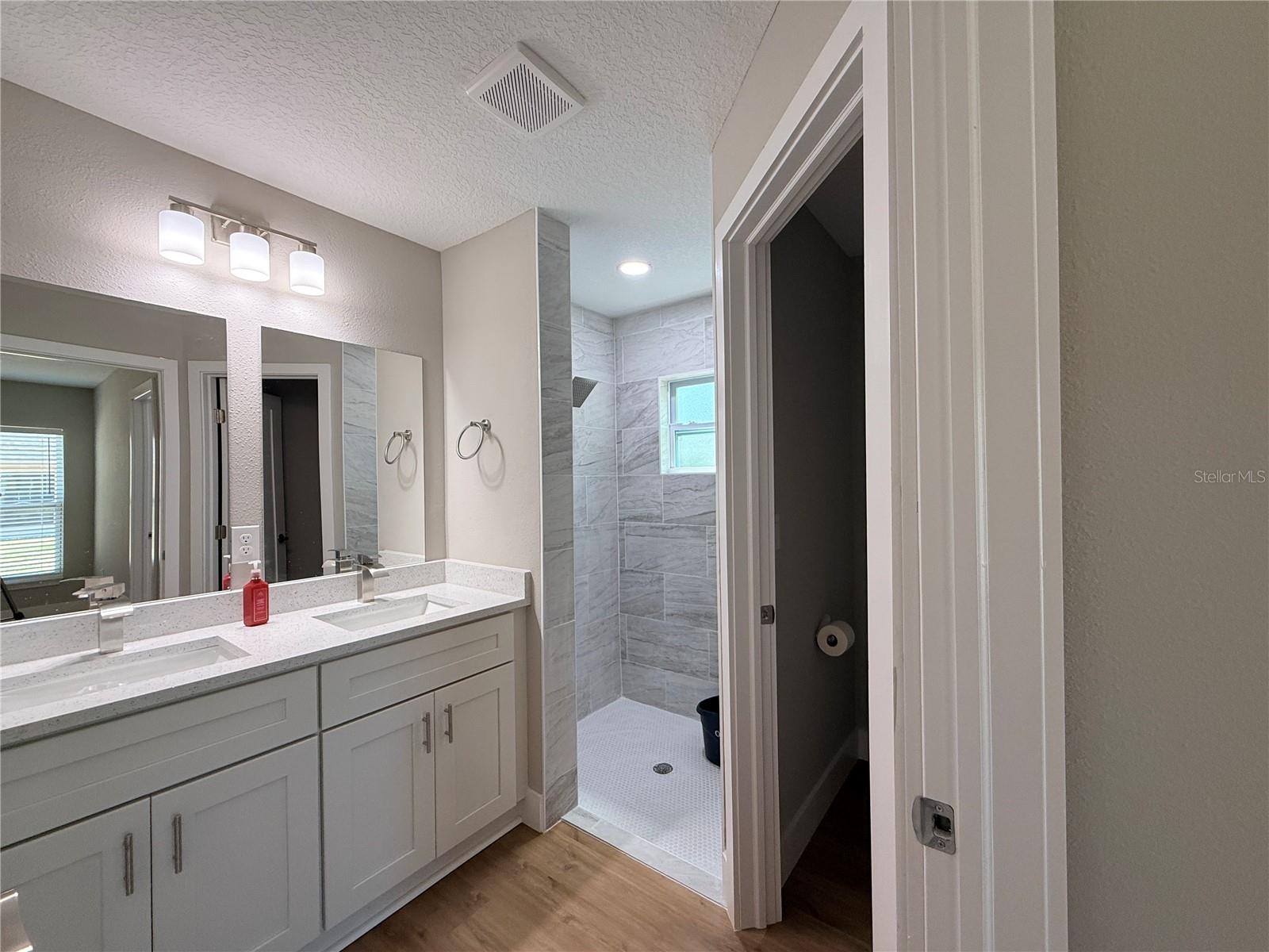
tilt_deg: +1.0
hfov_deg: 102.1
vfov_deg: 85.7
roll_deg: +0.6
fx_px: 513
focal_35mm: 14
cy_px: 476
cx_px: 634
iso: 160
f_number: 2.2
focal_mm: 2.22
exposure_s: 1/120
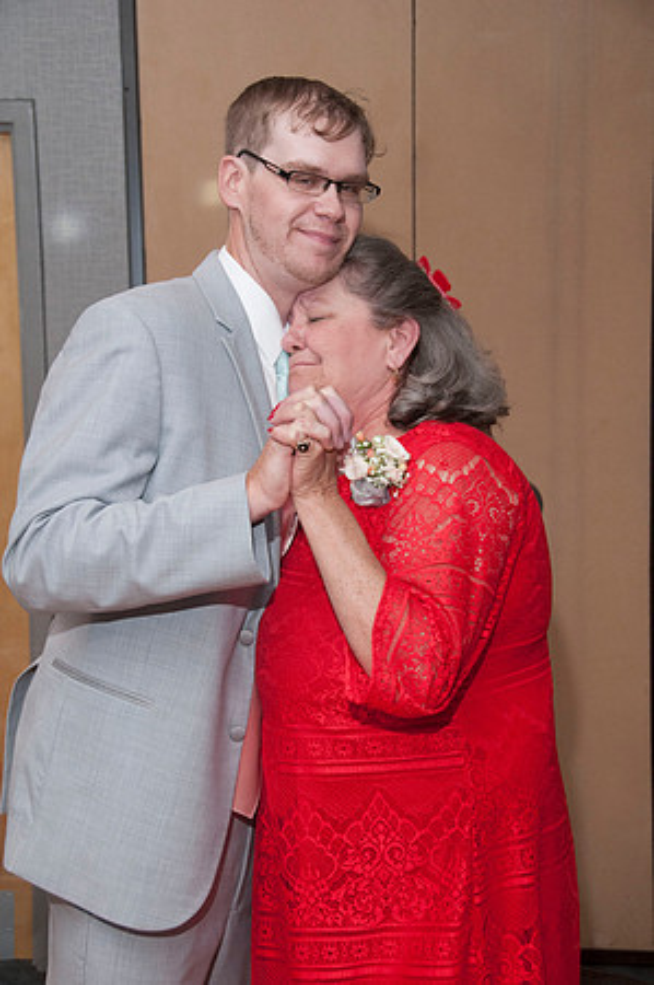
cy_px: 492
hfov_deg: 22.6
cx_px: 327
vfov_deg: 33.4
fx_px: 1639
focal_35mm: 60
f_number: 5.6
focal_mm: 40
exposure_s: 1/60
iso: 800
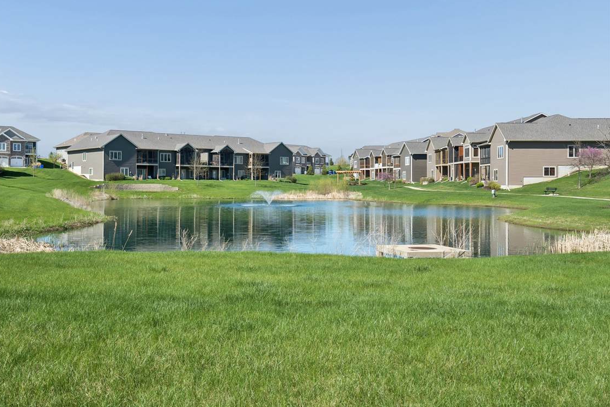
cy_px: 196
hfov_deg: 48.3
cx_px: 263
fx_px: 678
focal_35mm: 40
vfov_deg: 33.4
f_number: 10
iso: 400
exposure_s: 1/640
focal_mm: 35
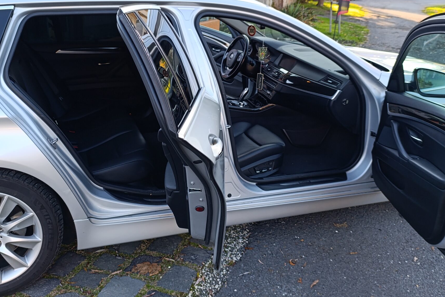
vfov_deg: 36.8
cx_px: 203
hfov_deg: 53.1
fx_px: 445
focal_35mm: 36
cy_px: 134
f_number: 1.6
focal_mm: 6.14
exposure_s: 1/100
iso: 160
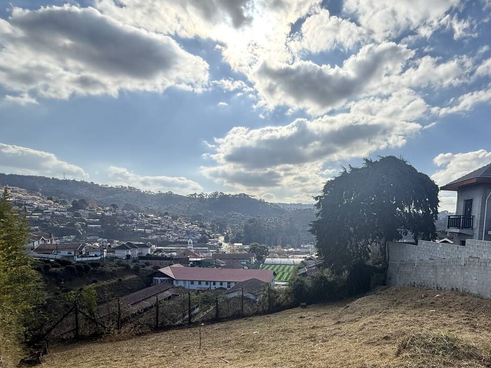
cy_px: 250
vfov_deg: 61.7
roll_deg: -3.5
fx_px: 298
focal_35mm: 21
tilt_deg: -4.7
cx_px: 359
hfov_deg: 74.2
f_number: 2.2
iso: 64
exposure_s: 1/1534
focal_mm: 2.22
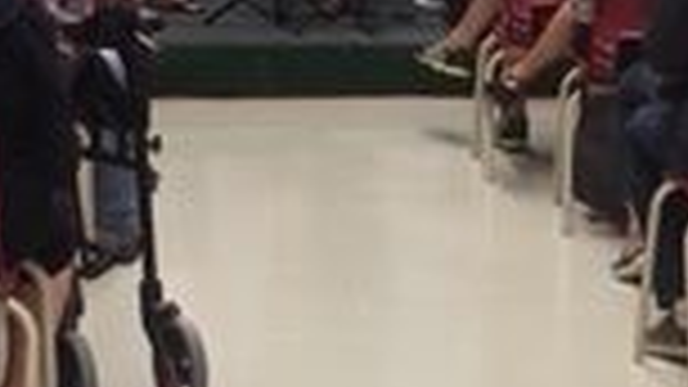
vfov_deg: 9.2
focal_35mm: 132
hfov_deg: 16.3
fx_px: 2408
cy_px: 99
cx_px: 301
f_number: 2.2
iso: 64
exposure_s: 1/30
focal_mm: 4.15
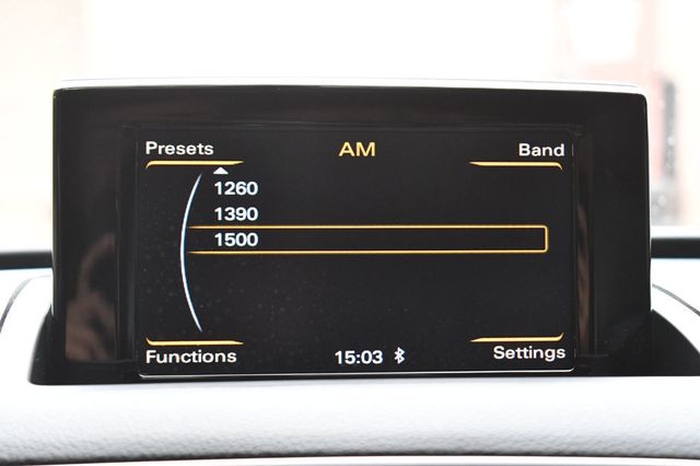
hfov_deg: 28.1
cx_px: 350
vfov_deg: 18.9
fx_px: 1399
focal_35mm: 72
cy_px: 233
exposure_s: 1/60
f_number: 5.3
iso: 3600
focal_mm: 48
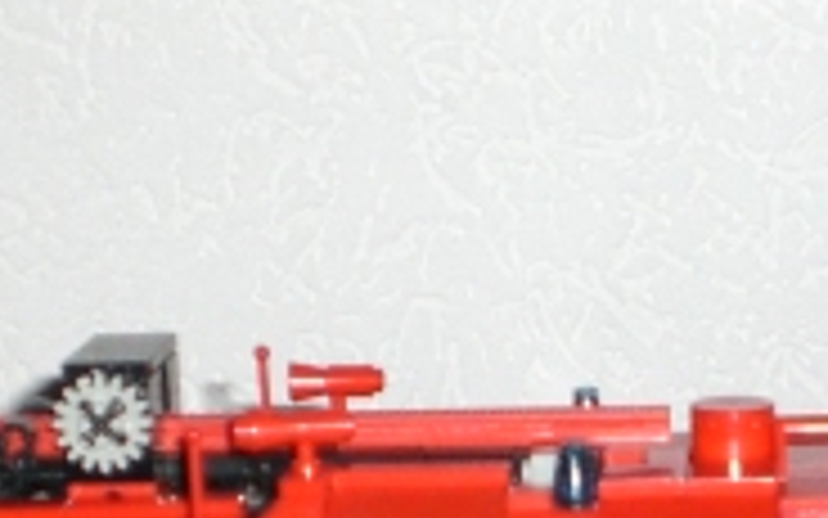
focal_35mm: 140
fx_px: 3159
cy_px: 725
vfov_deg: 9.2
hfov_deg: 14.8
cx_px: 770
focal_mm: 6.3
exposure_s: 1/60
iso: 200
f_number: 3.1
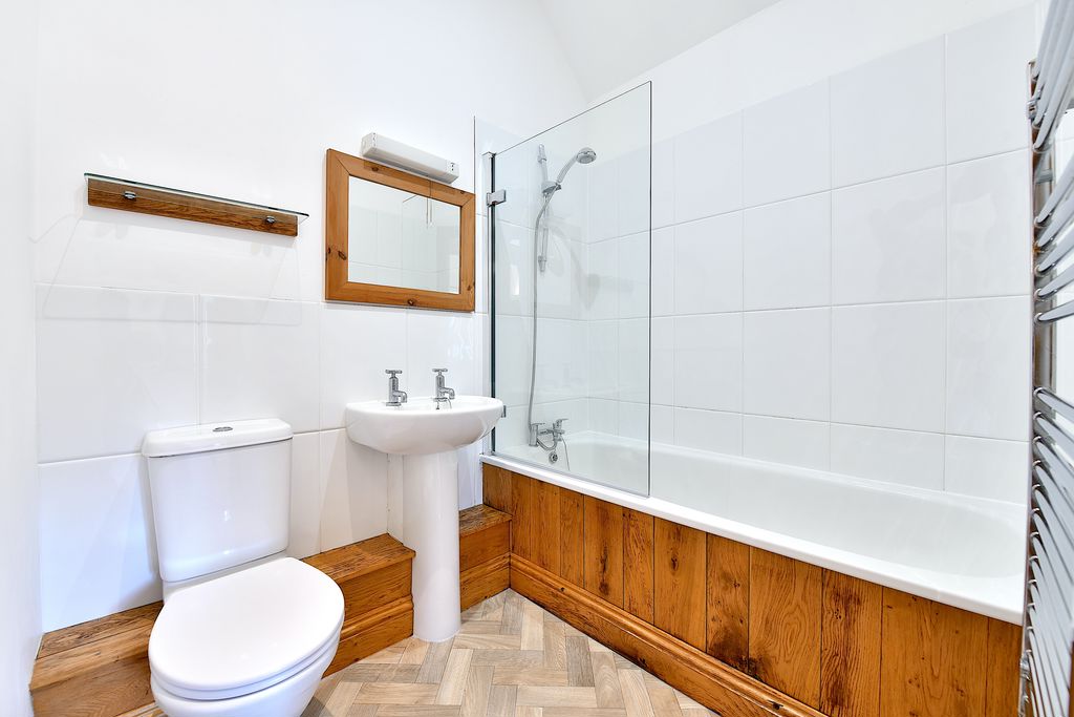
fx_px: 418
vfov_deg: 81.2
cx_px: 537
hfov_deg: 104.2
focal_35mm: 14
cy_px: 358
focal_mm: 14
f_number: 7.1
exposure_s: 1/20
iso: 250
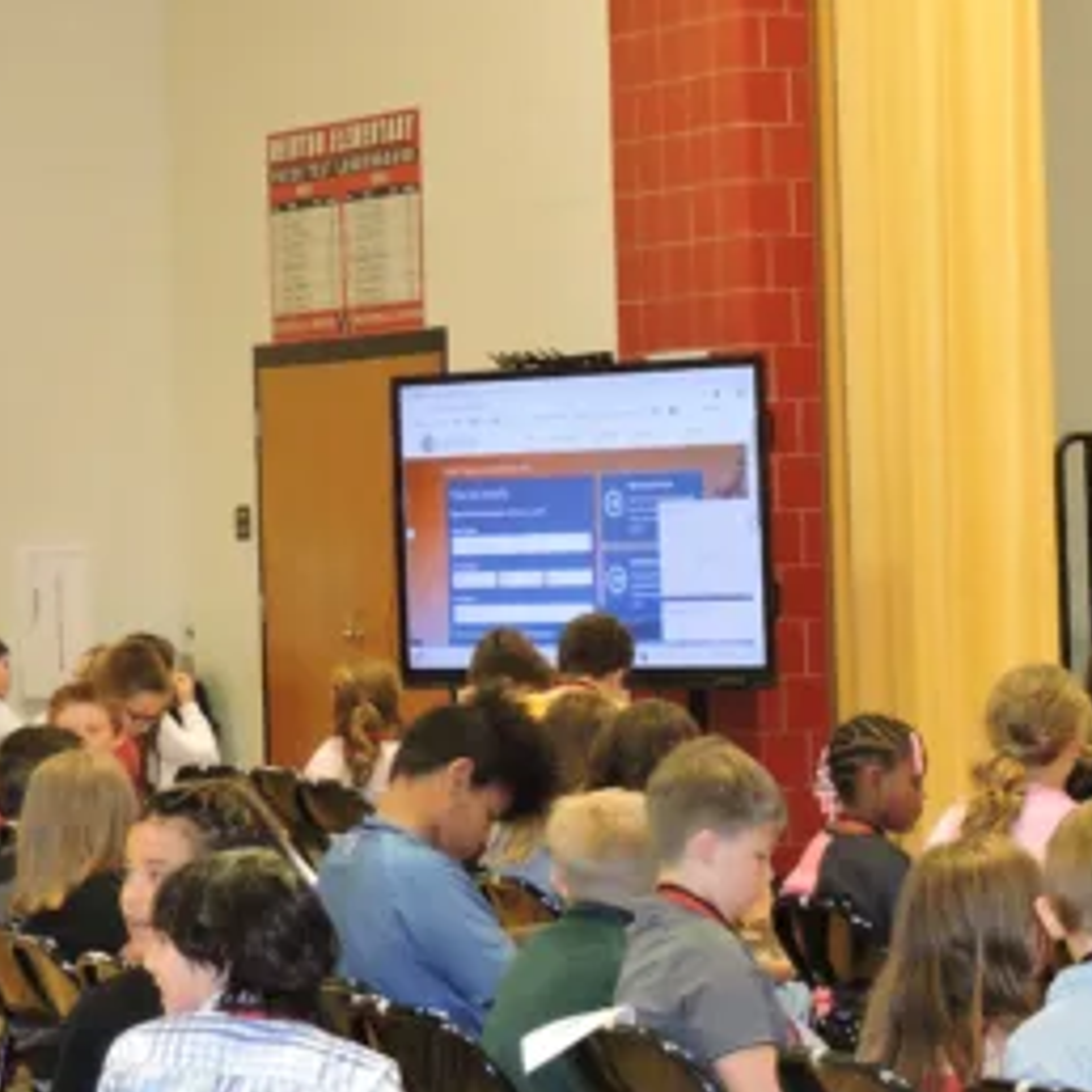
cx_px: 1386
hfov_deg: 12.4
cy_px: 461
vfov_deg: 12.7
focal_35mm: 137
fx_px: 4890
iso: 800
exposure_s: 1/40
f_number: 3.7
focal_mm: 10.7
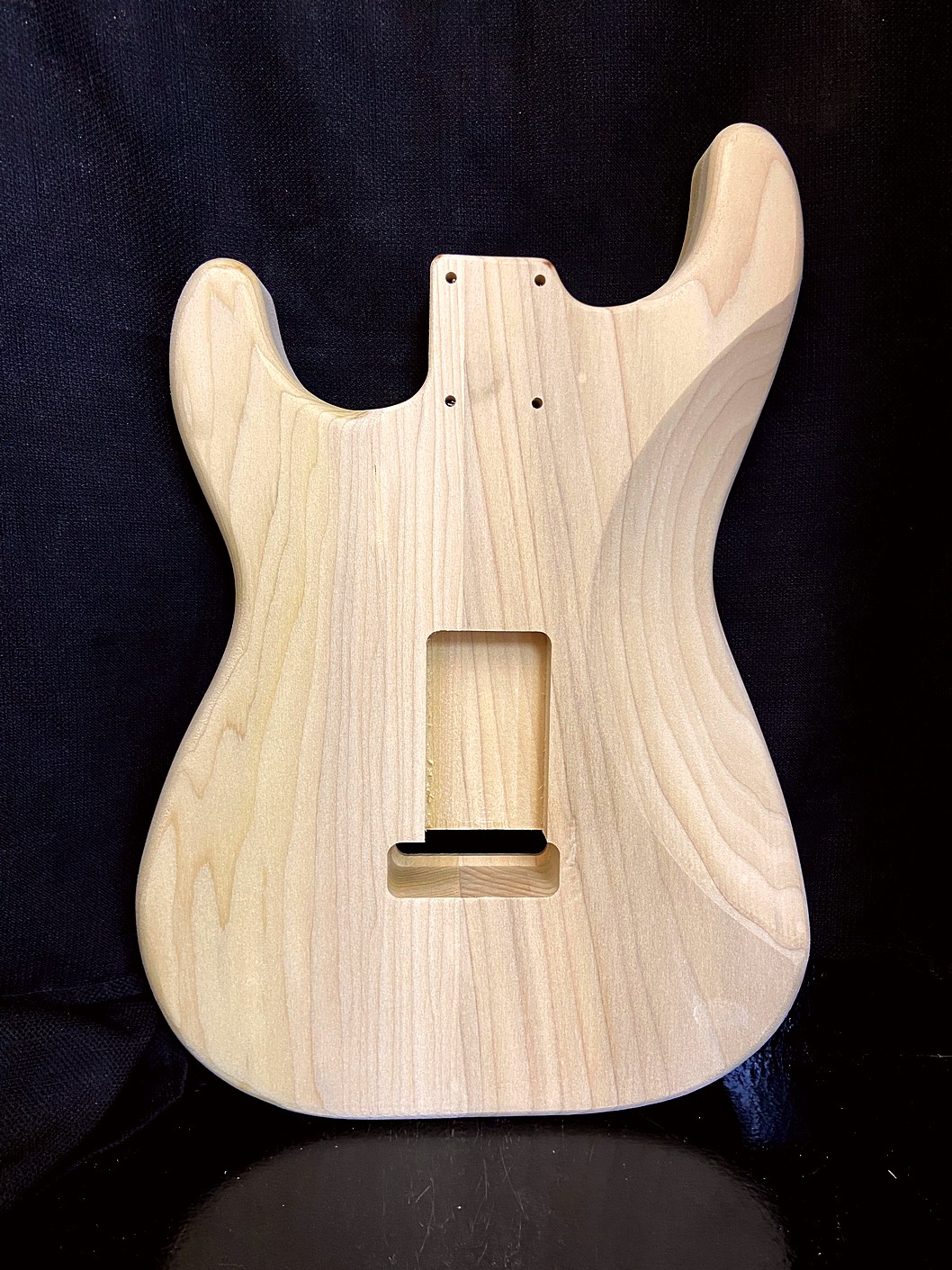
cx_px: 476
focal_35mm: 26
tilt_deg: -7.9
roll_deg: +0.1
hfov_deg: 53.1
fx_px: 954
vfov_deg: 67.3
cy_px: 635
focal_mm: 4.25
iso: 125
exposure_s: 1/60
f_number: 1.8
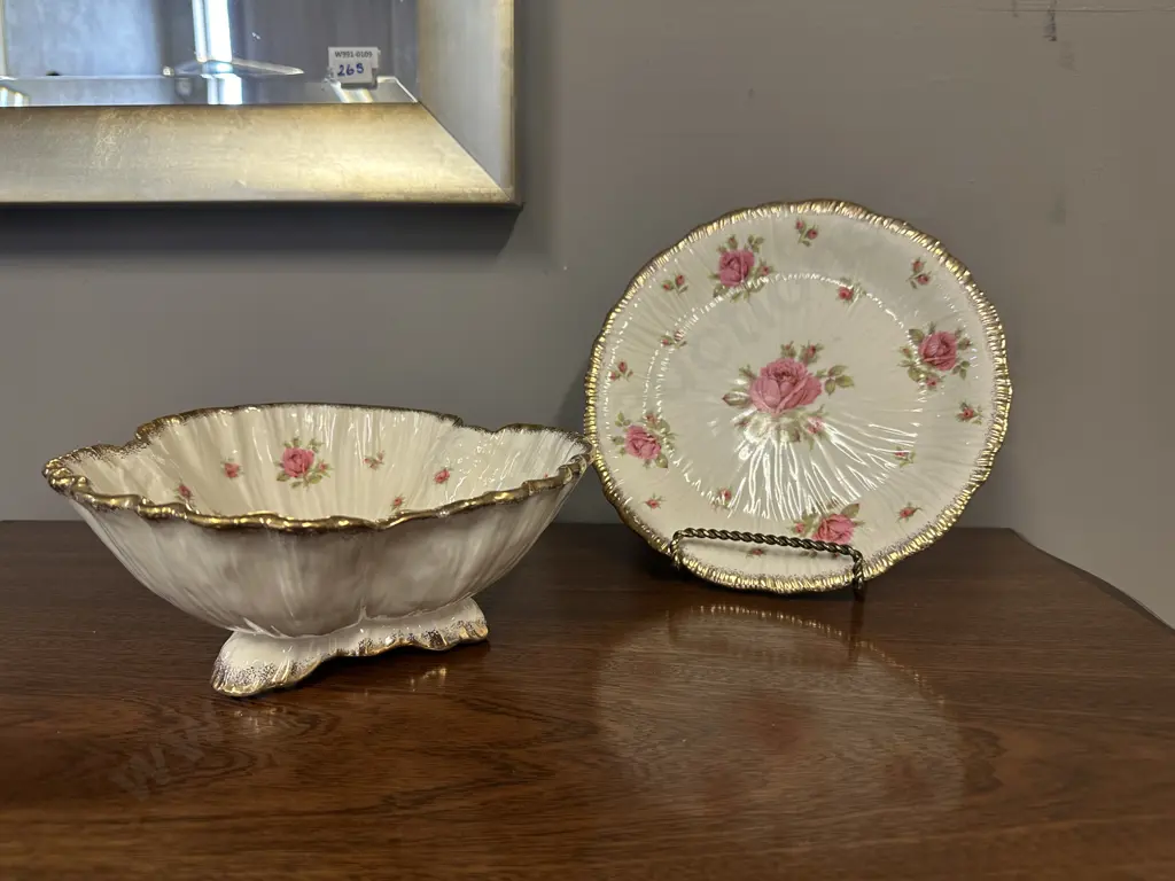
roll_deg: -0.3
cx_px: 588
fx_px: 815
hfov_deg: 71.6
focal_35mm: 24
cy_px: 440
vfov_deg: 56.8
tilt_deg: -9.9
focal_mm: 6.86
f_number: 1.78
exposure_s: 1/100
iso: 160
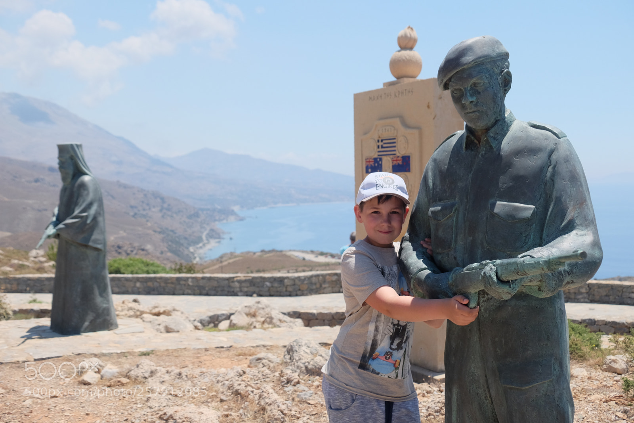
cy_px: 212
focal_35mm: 42
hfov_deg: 46.4
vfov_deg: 31.9
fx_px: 740
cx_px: 317
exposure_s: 1/1400
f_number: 4.5
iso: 800
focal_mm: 27.9
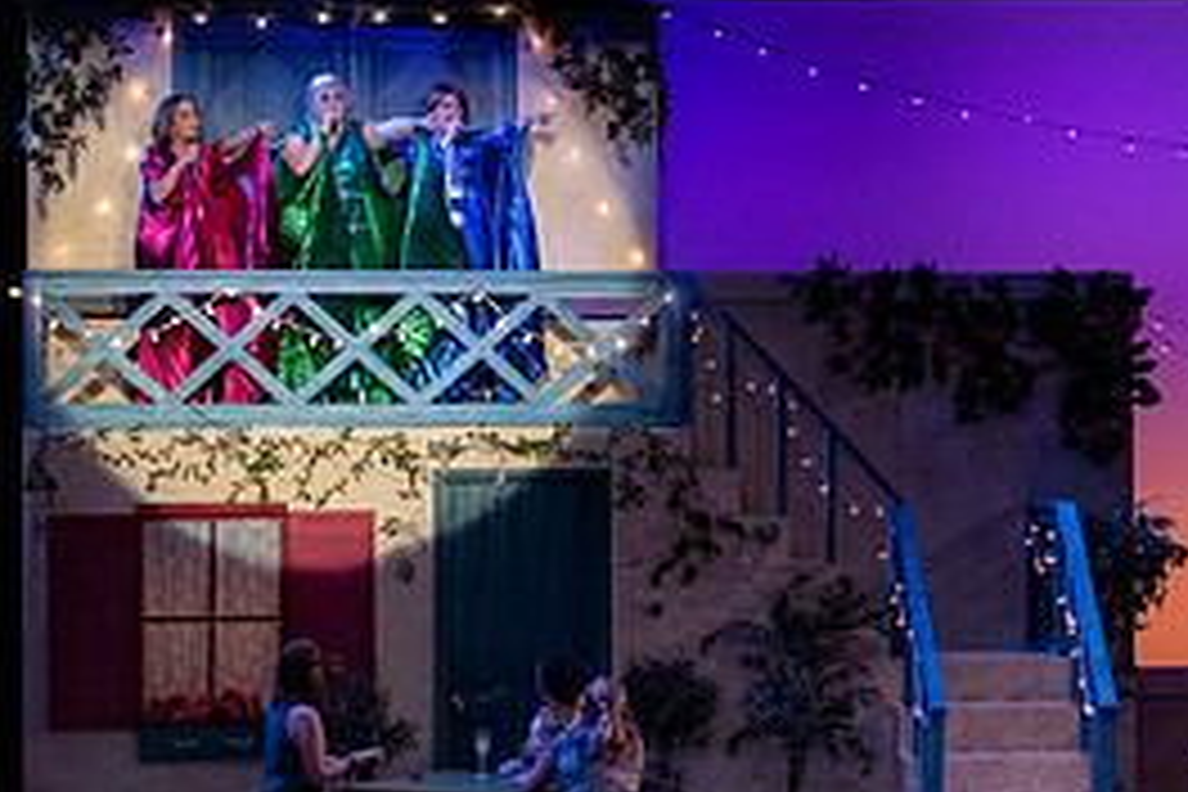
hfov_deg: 13.2
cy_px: 421
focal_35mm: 154
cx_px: 1084
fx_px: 5082
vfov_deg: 8.9
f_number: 3.5
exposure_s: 1/400
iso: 3200
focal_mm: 70
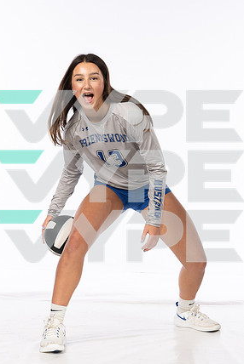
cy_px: 181
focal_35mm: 77
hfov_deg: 17.7
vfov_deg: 26.3
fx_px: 782
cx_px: 71
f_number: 7.1
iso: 200
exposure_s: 1/250
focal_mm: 35
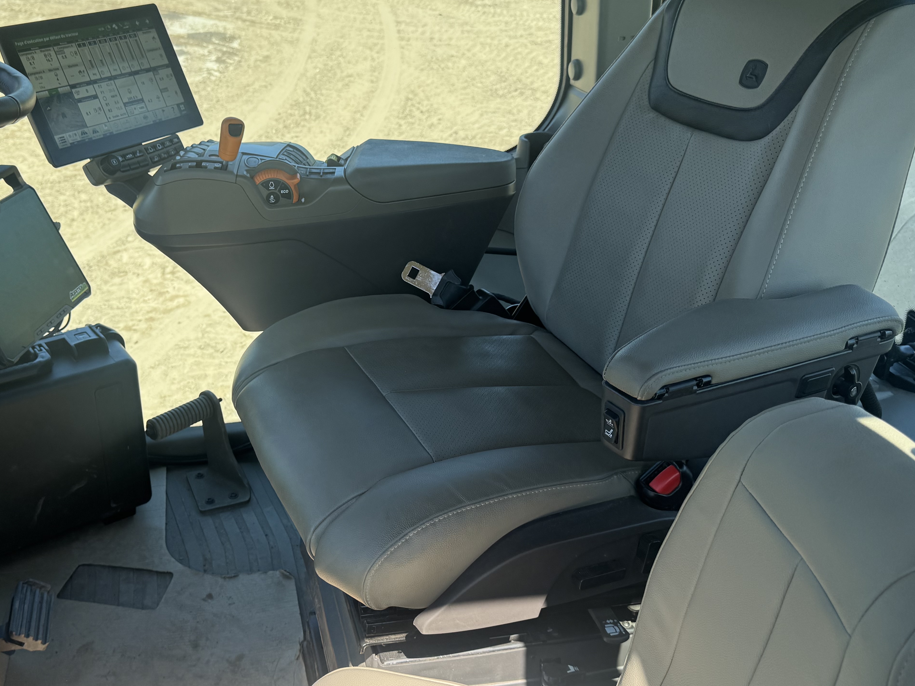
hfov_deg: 50.6
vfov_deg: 39.7
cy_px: 350
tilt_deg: -27.7
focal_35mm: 36
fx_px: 952
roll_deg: +2.4
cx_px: 322
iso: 80
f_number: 1.78
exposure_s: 1/1285
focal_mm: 6.76
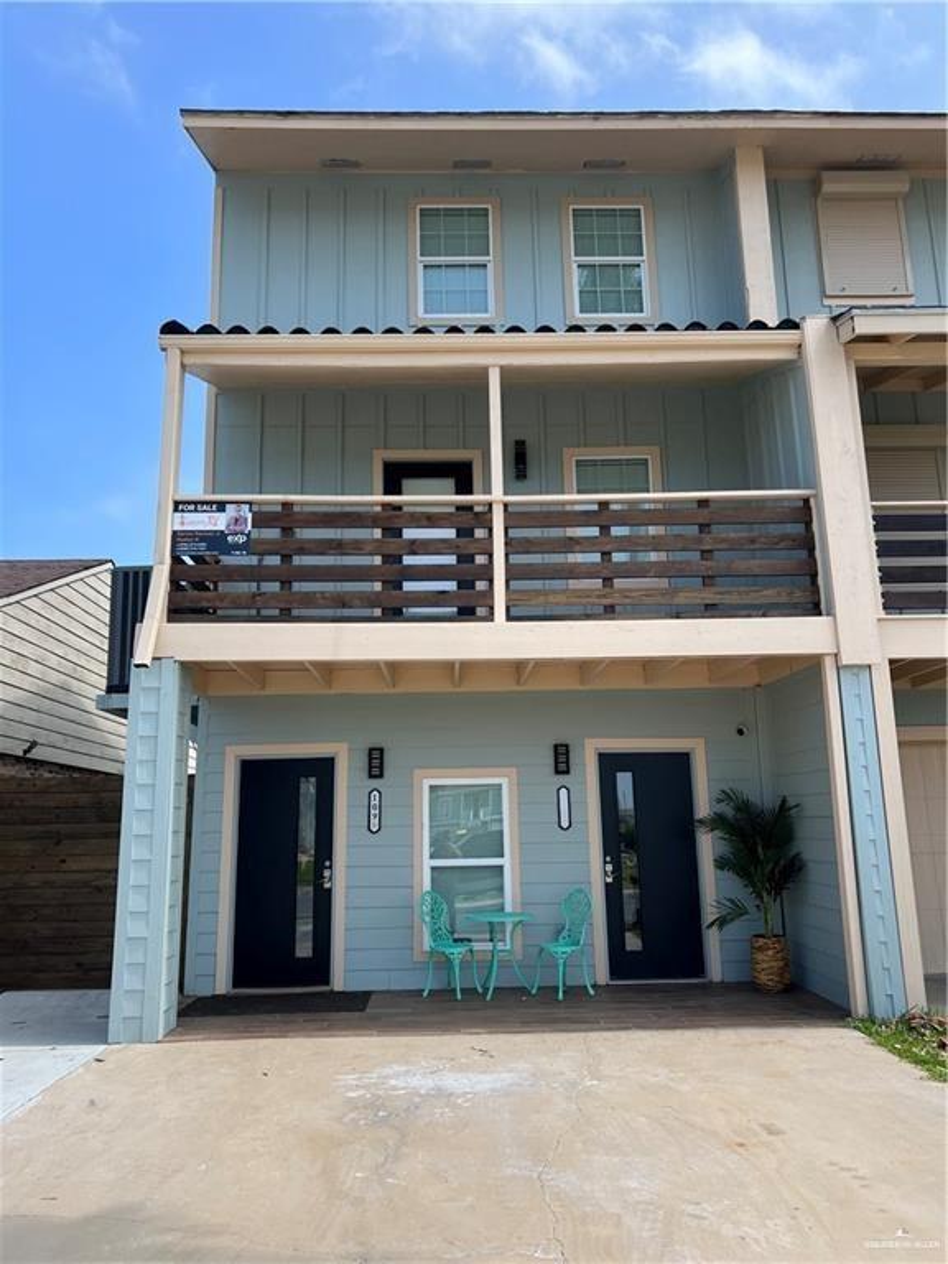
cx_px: 474
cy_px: 632
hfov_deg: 53.1
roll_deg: +0.1
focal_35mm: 26
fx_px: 949
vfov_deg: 67.3
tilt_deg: +14.1
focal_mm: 5.7
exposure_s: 1/2571
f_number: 1.5
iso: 50
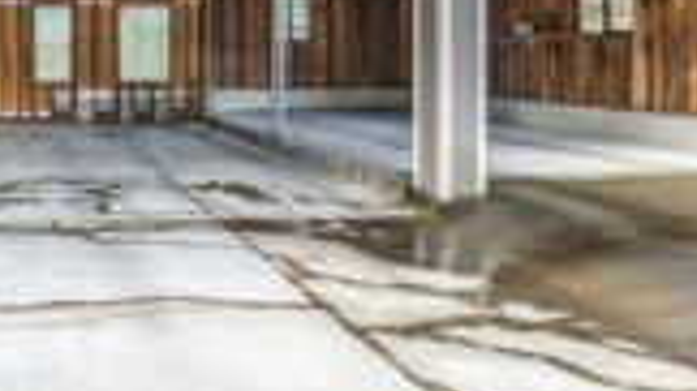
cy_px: 67
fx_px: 573
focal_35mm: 31
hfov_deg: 51.6
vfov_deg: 36.2
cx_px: 17
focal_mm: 12
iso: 640
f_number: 6.7
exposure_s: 1/30
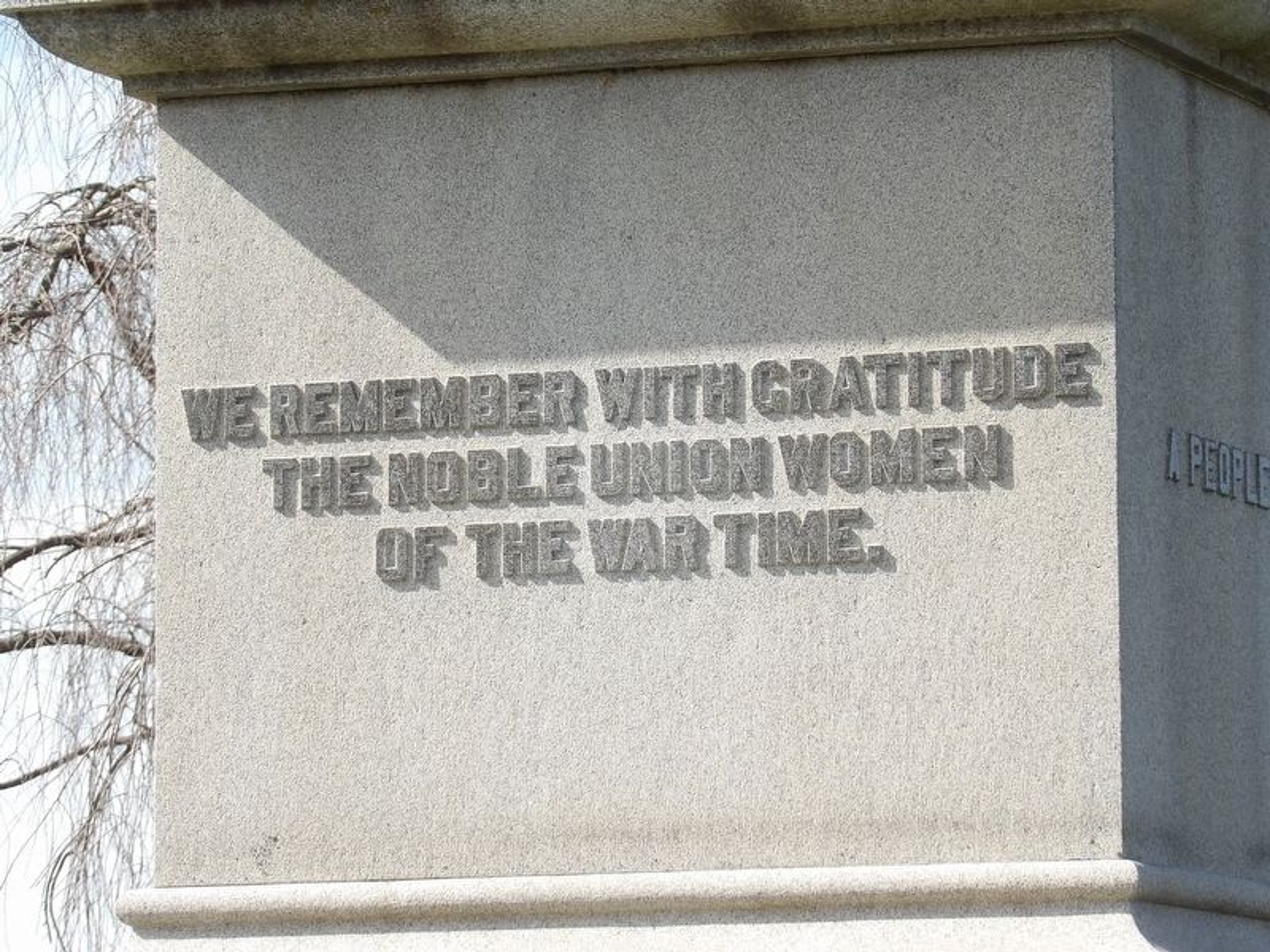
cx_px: 635
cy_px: 476
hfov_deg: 8.9
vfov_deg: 6.7
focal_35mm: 222
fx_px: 8145
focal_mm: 39.8
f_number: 4.5
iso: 100
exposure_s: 1/305
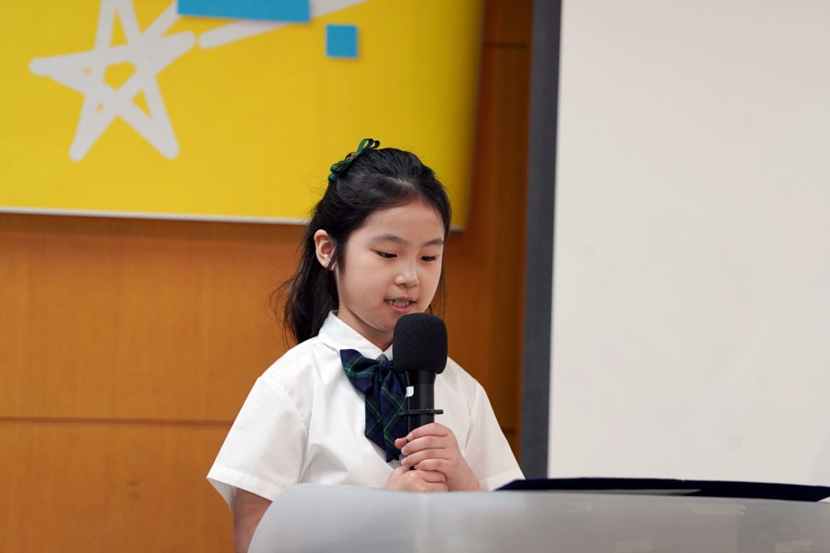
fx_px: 4611
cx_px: 415
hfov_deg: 10.3
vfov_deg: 6.9
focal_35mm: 200
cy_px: 276
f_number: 4
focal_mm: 200
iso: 1250
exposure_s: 1/250
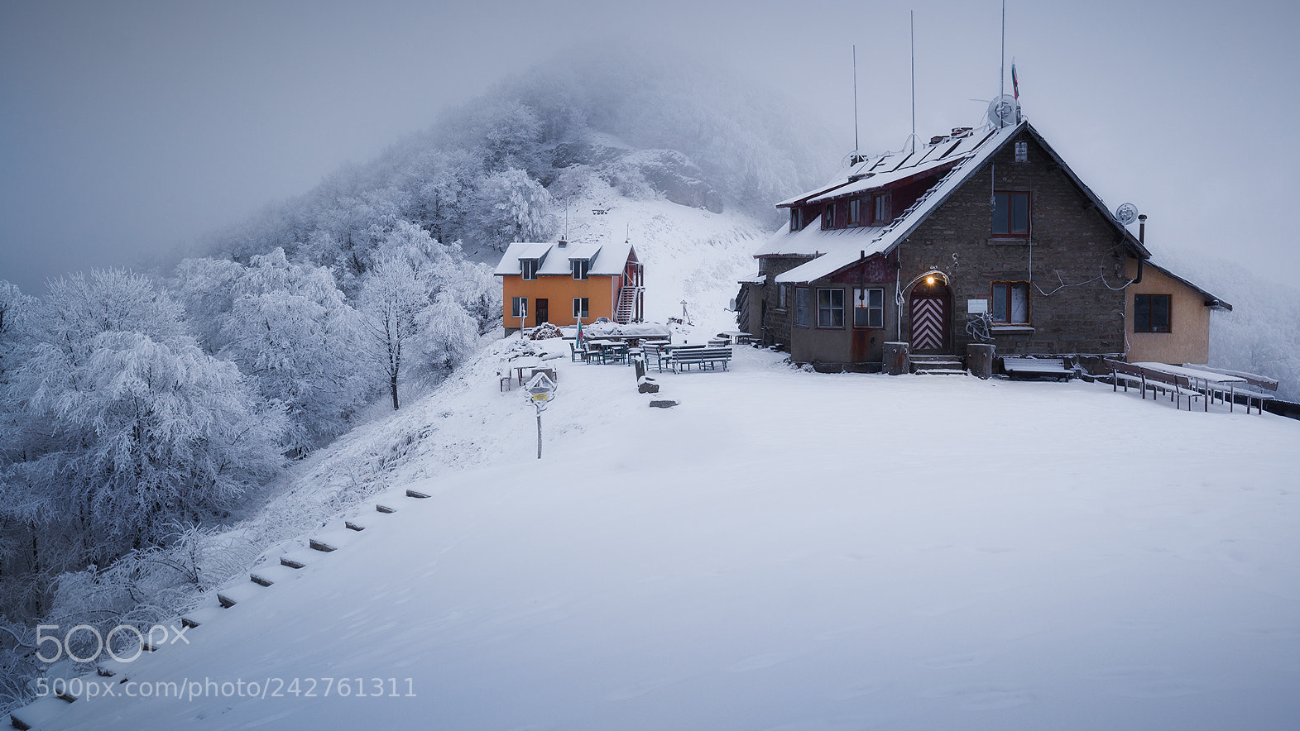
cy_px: 311
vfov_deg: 36.6
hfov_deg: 61.0
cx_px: 646
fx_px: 1103
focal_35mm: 32
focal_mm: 30
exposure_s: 1/30
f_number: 4
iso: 100
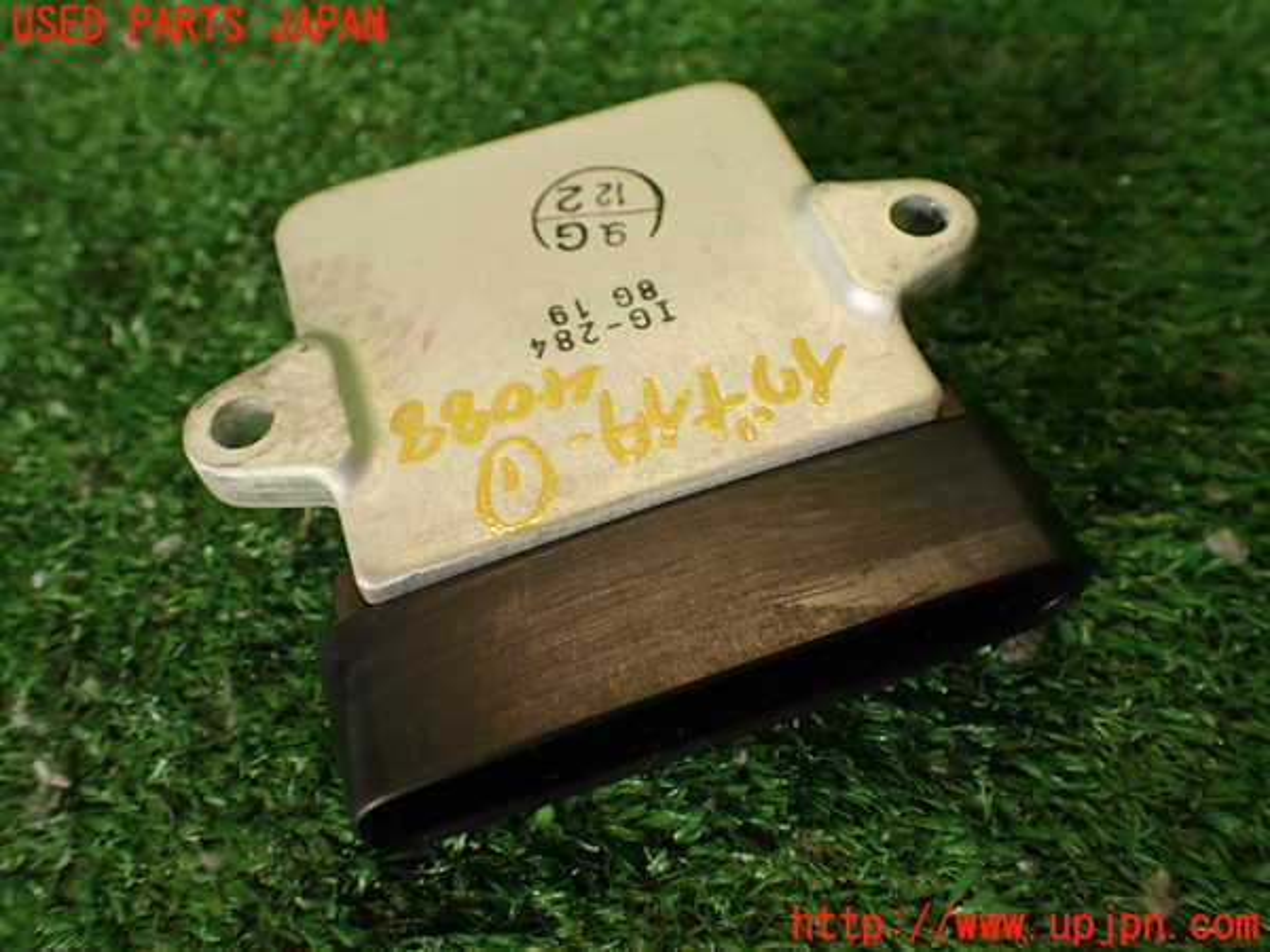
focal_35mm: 32
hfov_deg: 56.8
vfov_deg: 44.2
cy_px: 476
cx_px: 635
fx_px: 1174
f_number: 2.4
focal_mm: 5.79
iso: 160
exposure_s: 1/60
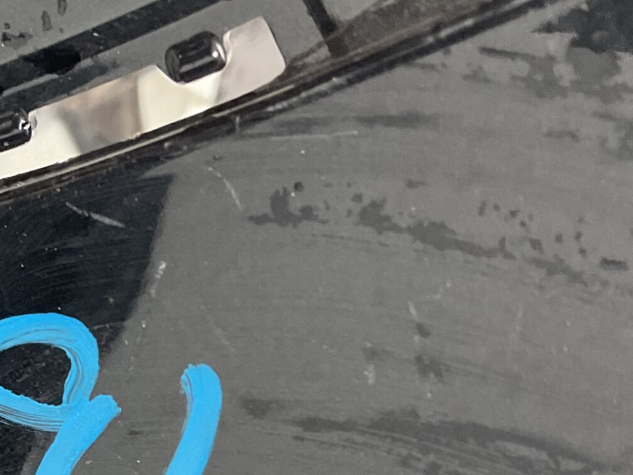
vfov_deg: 19.3
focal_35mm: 74
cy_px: 485
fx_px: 1353
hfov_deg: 24.5
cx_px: -72
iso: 64
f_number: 1.8
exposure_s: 1/60
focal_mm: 3
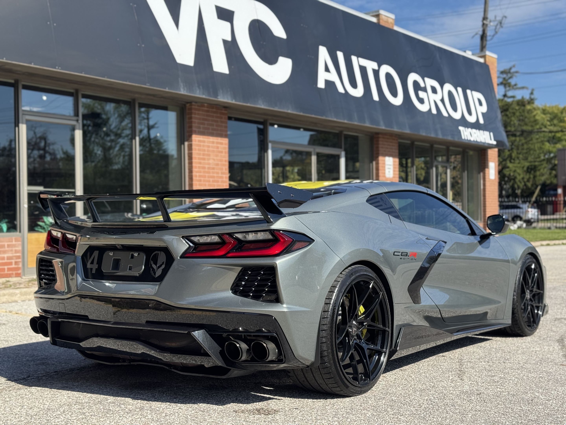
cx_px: 283
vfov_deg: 30.3
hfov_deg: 39.7
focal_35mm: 48
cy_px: 212
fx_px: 785
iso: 64
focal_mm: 6.76
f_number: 1.78
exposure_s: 1/2331
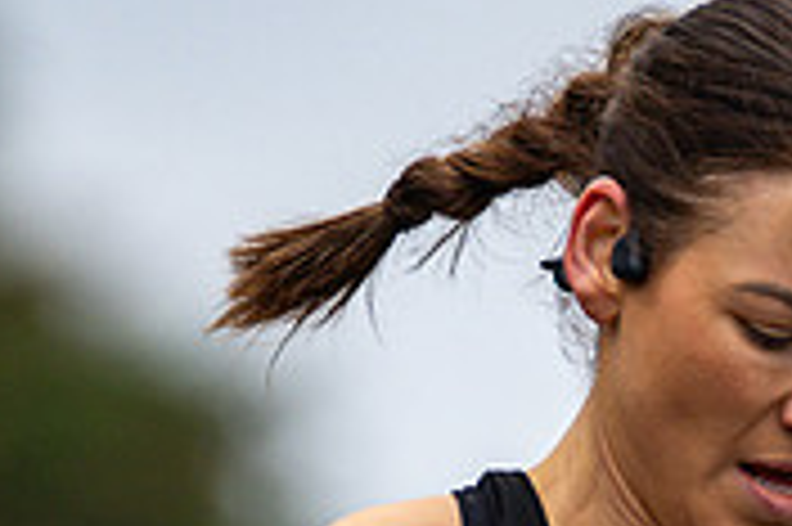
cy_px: 751
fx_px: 32529
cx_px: 742
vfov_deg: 0.9
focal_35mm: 1480
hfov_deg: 1.4
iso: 220
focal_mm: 300
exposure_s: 1/1600
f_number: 2.8
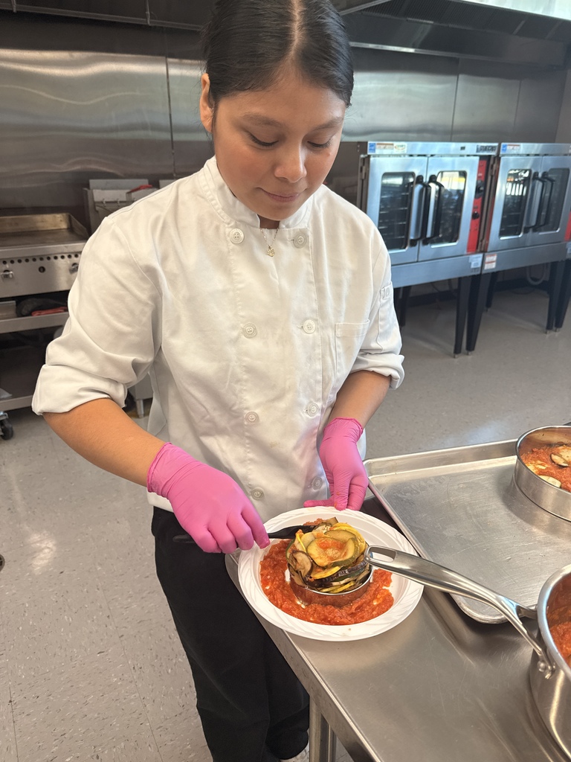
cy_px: 381
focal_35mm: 24
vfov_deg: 71.6
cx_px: 286
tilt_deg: -23.8
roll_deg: -0.7
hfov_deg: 56.8
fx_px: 528
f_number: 1.78
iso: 100
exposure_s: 1/120
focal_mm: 6.76
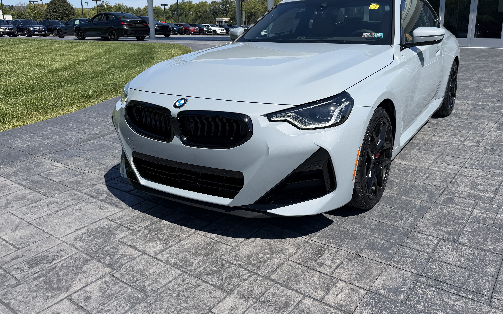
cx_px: 291
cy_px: 131
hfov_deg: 62.6
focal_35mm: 30
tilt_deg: -13.9
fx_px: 411
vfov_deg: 41.7
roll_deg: -0.5
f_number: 1.78
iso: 80
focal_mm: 6.76
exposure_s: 1/5319
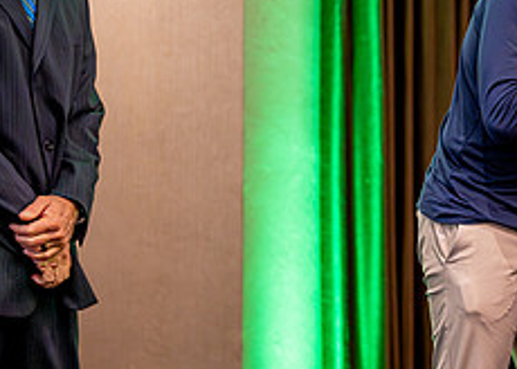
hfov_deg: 13.3
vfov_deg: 9.7
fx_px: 2172
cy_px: 112
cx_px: 575
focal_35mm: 148
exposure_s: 1/320
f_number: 1.2
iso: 1000
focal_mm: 50
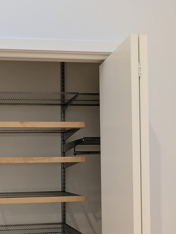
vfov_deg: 50.9
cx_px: 3
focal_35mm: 35
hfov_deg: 36.9
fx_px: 236
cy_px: 168
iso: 340
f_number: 1.7
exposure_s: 1/120
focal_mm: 2.02
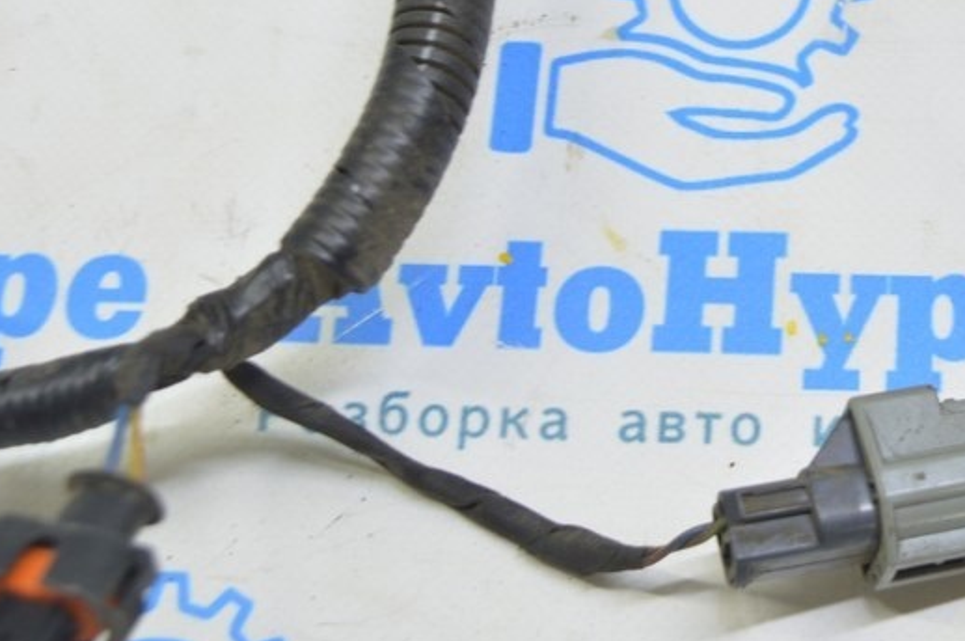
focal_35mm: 92
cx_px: 805
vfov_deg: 14.7
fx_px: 2463
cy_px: 124
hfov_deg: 21.8
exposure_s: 1/20
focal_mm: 31
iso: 400
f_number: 5.6
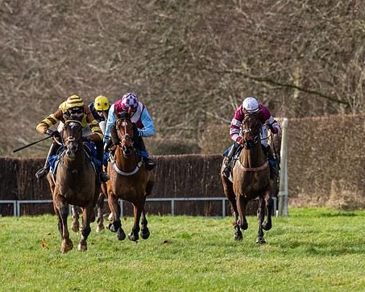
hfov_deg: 2.6
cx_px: 87
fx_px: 8196
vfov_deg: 2.0
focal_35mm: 759
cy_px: 267
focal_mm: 200
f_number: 4
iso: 800
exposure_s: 1/2500
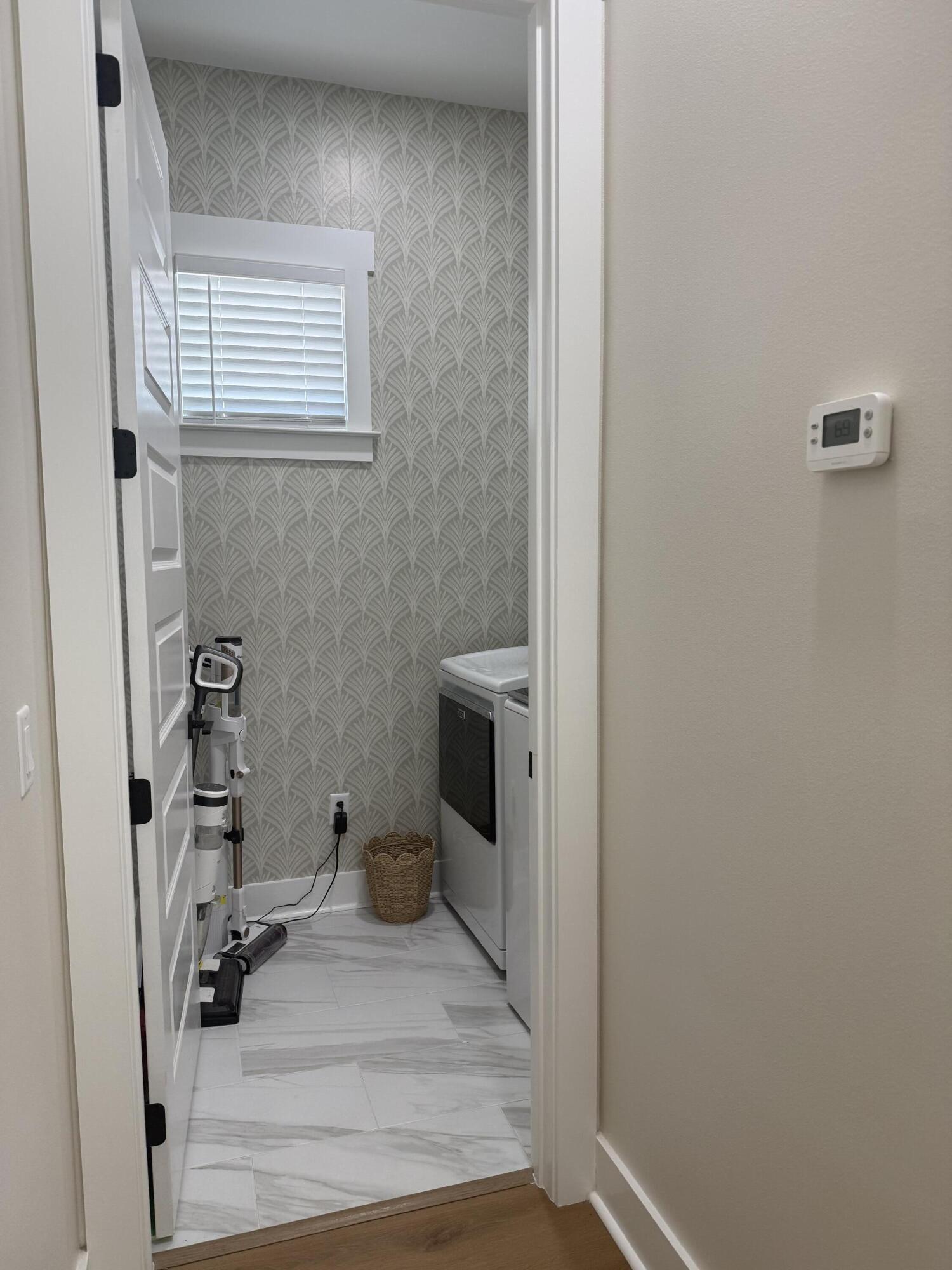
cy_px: 635
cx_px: 476
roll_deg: +0.7
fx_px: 880
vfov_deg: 71.6
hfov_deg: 56.8
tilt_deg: -4.5
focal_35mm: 24
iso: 160
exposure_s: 1/120
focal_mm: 6.76
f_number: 1.78
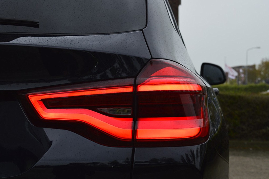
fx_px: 515
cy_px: 90
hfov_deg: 29.3
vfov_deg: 19.7
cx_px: 134
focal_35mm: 69
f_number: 9
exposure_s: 1/125
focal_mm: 46
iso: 400
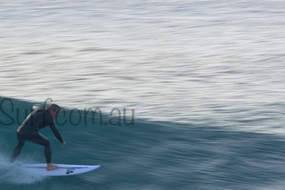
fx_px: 10940
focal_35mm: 1382
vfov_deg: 1.0
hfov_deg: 1.5
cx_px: 39
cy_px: 104
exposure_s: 1/20
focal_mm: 500
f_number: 22
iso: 100
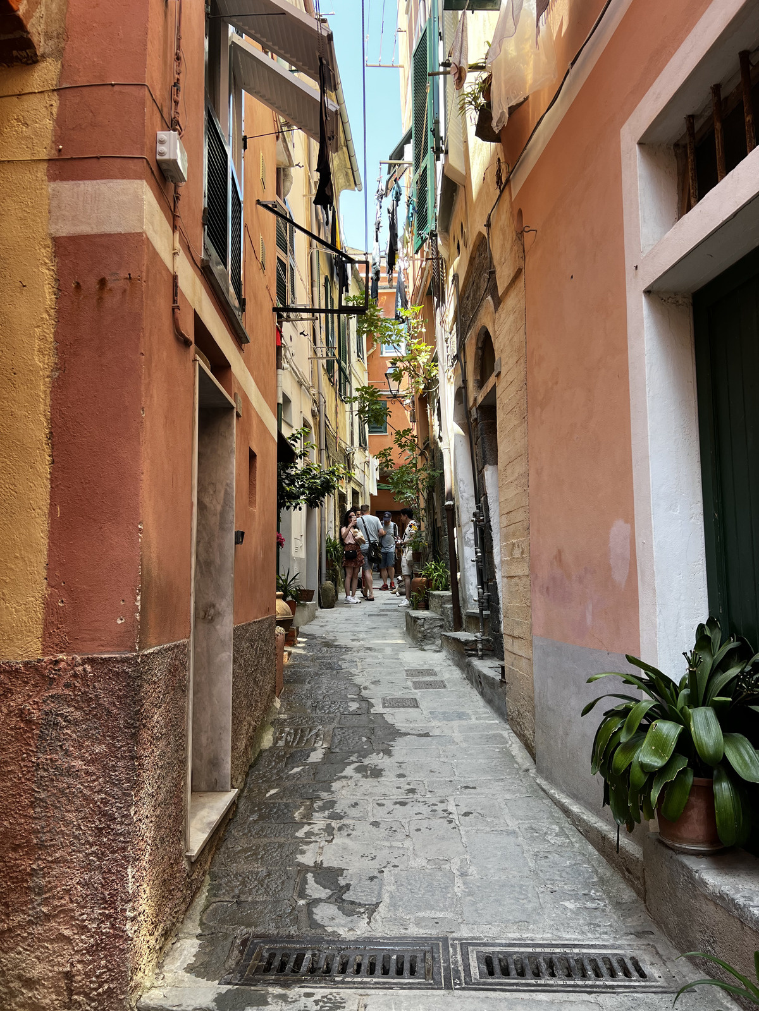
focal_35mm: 26
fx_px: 760
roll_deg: +0.5
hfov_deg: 53.1
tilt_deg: +6.1
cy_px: 506
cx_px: 380
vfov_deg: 67.3
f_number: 1.5
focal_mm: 5.7
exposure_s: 1/275
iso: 50
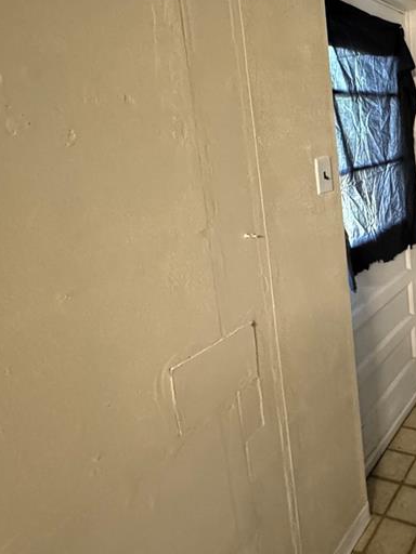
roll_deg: +2.6
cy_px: 173
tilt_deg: -8.3
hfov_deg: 39.9
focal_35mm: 28
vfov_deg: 61.5
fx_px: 449
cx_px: 464
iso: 1250
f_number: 2.2
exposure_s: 1/60
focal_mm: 2.22
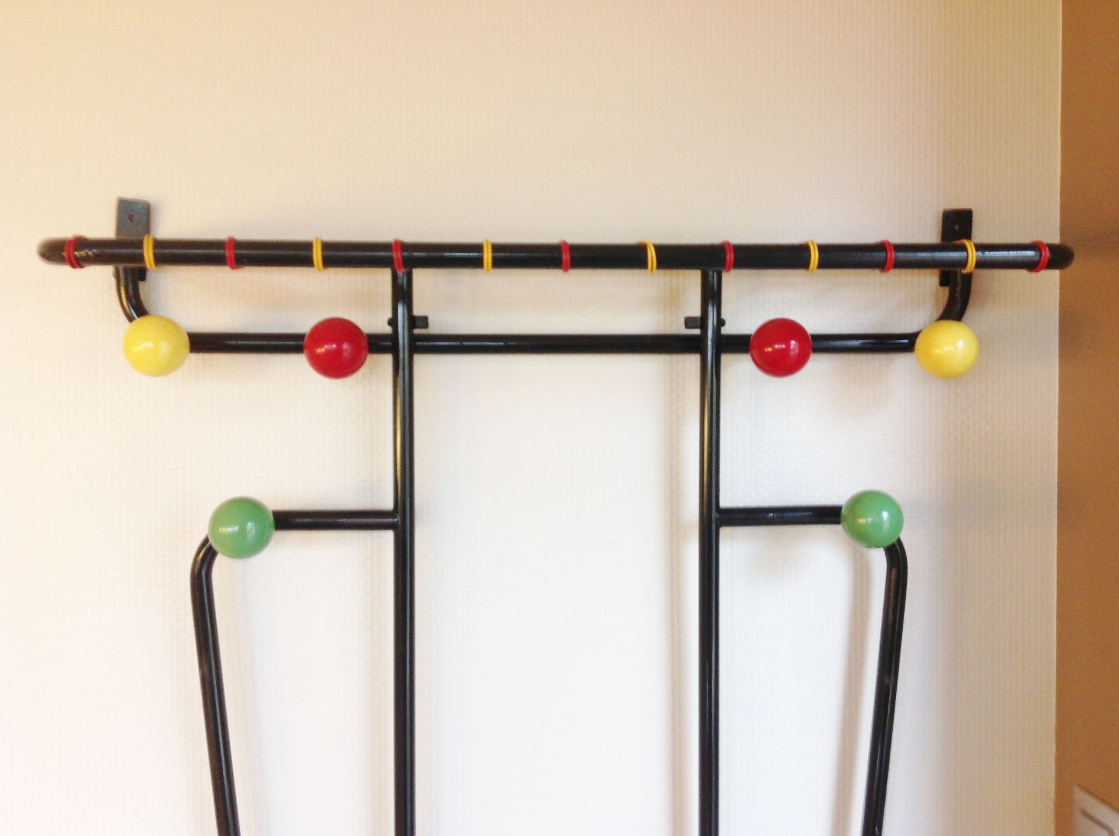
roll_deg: -0.2
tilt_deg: -2.9
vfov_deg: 40.6
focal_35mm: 35
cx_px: 560
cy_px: 418
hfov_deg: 52.7
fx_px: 1130
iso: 80
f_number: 2.4
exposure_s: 1/15
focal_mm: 4.28
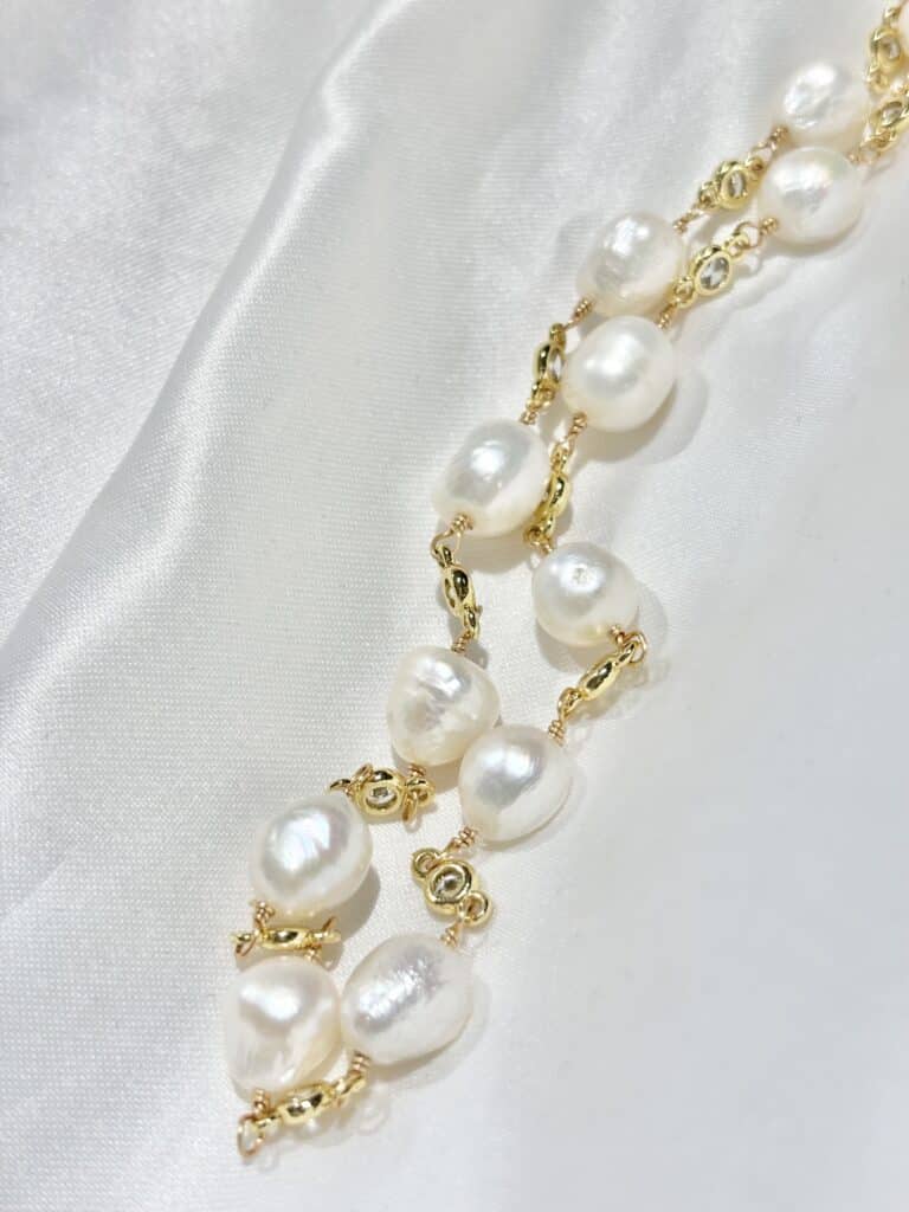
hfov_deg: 28.0
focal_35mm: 52
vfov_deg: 36.8
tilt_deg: -58.3
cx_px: 454
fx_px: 1821
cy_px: 606
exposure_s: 1/283
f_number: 1.6
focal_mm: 5.96
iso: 32
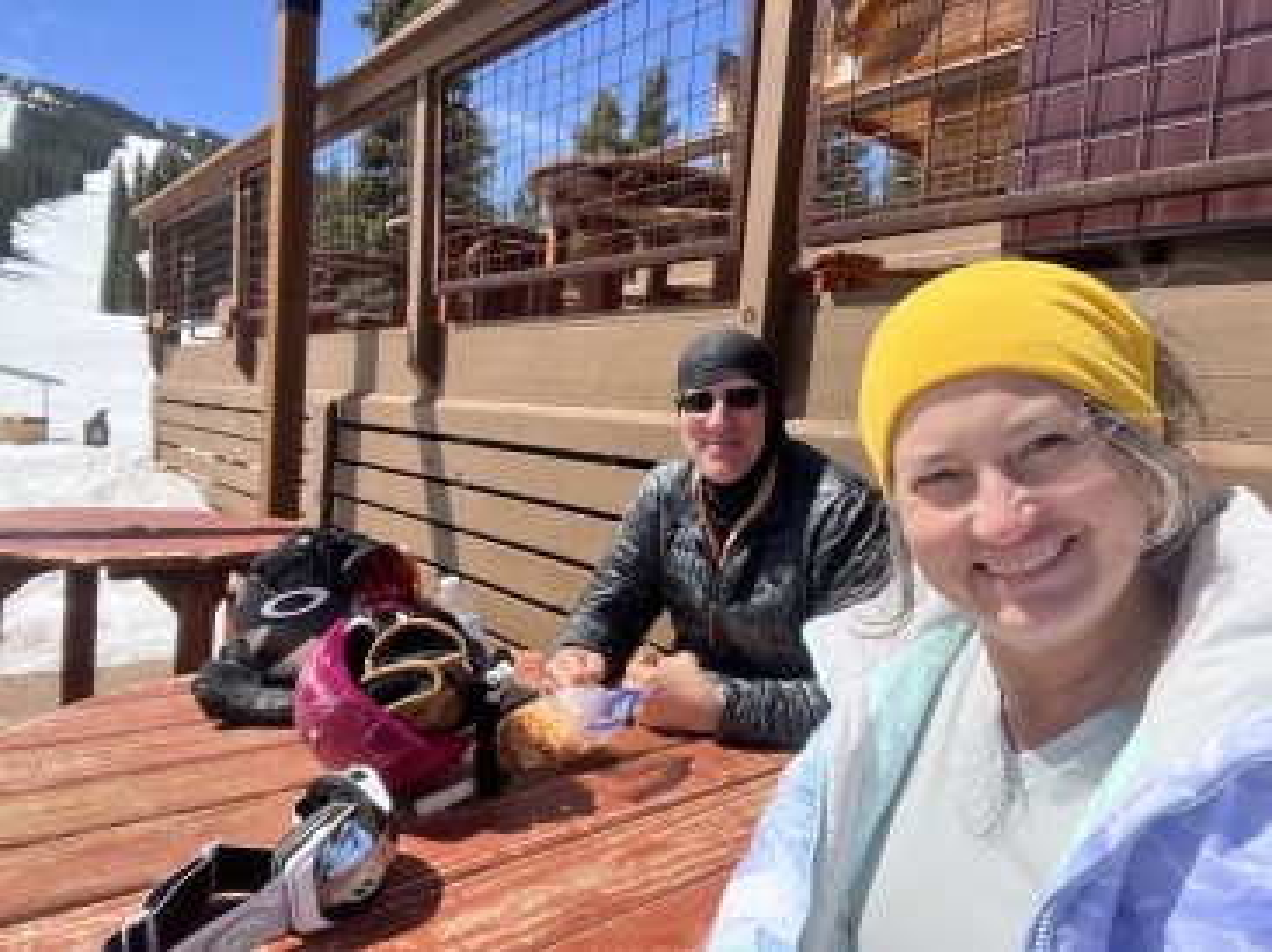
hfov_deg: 74.0
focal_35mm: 23
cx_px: 636
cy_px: 476
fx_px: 845
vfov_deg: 58.8
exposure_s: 1/981
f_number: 2.2
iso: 32
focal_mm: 2.71
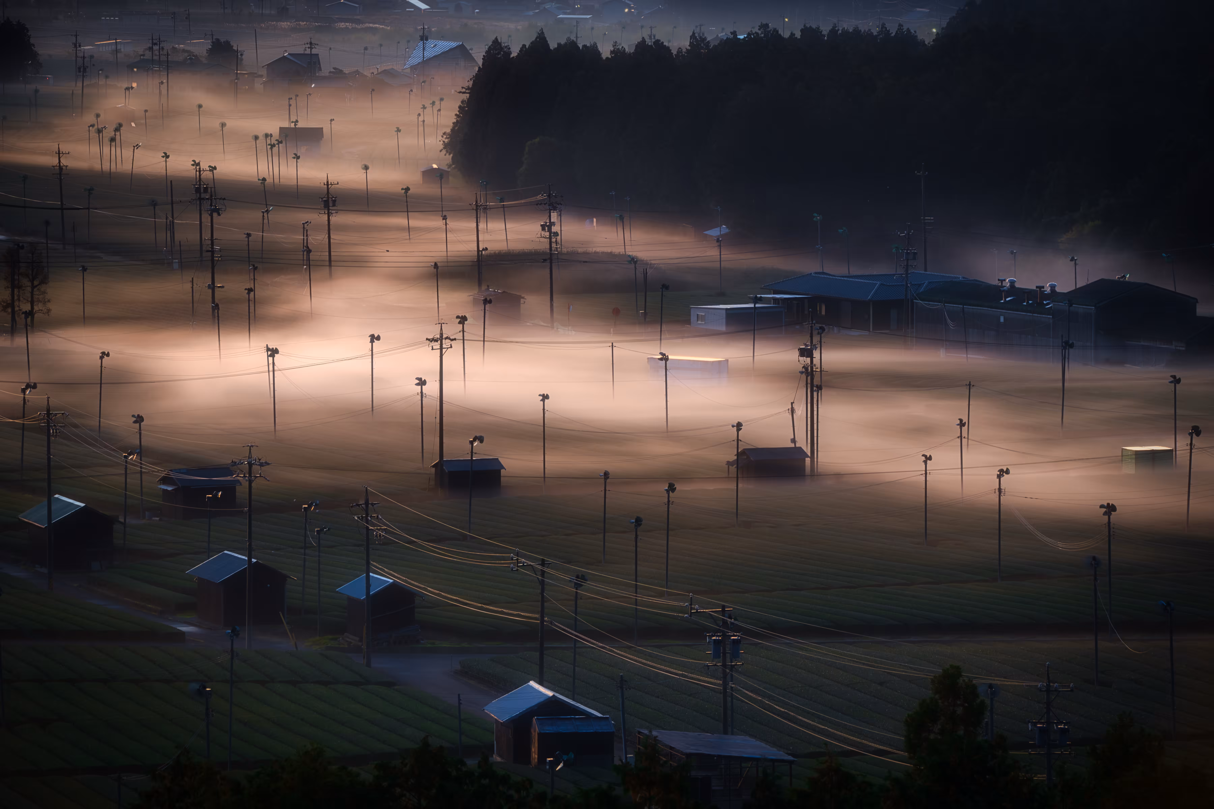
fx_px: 8430
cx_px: 607
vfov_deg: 5.5
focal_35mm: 250
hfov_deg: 8.2
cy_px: 404
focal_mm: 250
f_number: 14
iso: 31
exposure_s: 8
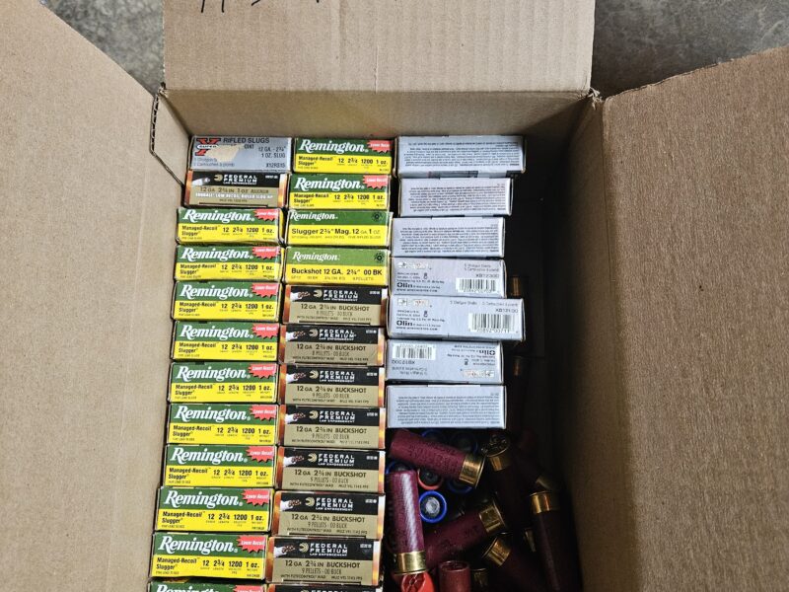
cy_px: 296
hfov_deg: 73.9
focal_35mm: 23
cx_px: 394
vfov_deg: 58.9
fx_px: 524
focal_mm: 5.4
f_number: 1.8
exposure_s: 1/120
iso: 640
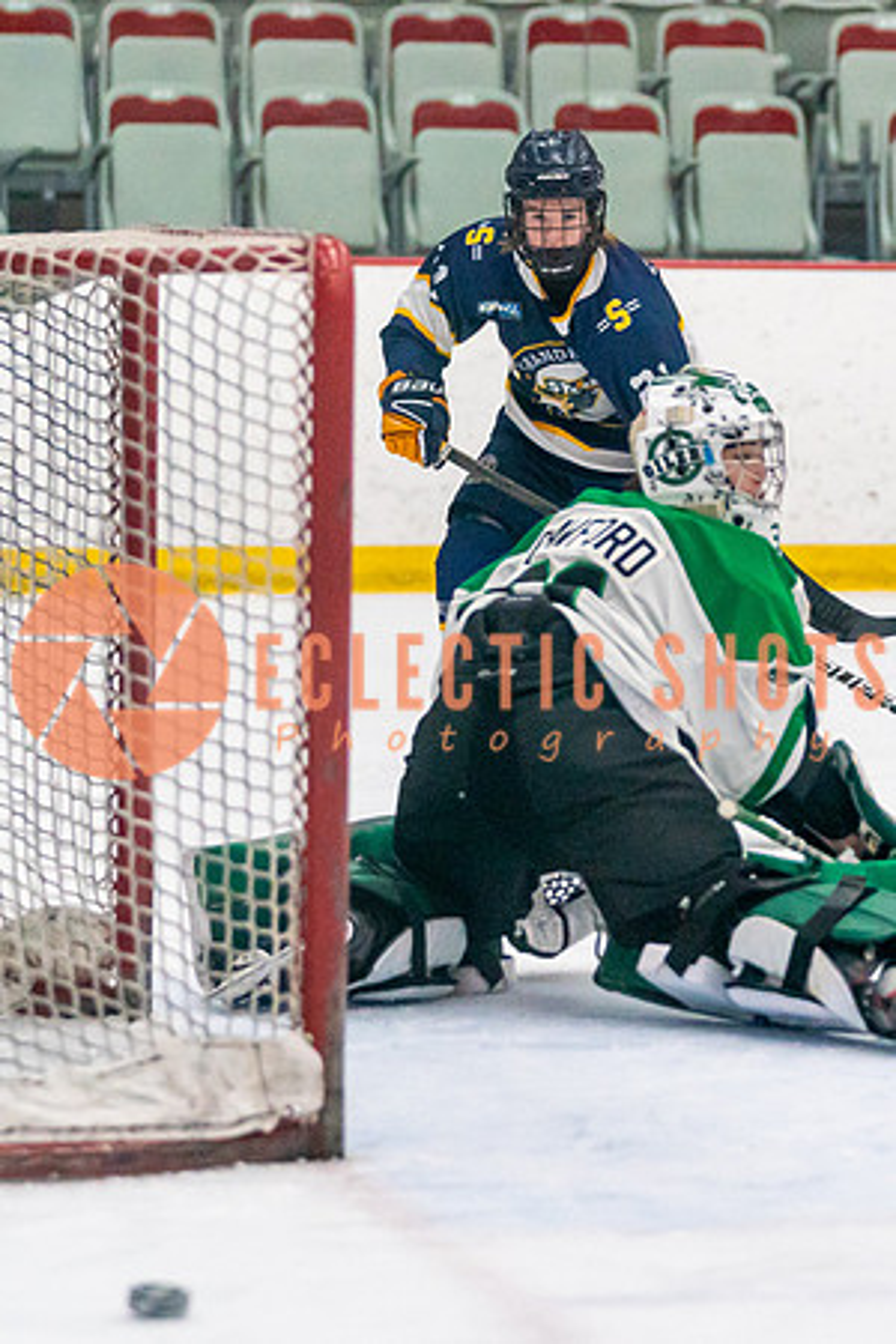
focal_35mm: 229
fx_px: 8541
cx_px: 692
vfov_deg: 9.0
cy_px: 604
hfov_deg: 6.0
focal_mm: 114
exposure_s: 1/1600
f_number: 2.8
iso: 4000
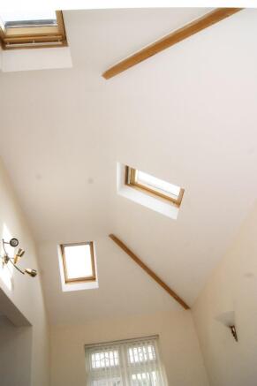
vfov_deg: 67.4
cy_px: 193
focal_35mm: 27
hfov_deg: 47.9
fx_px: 289
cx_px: 128
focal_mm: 18
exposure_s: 1/160
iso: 400
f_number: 11
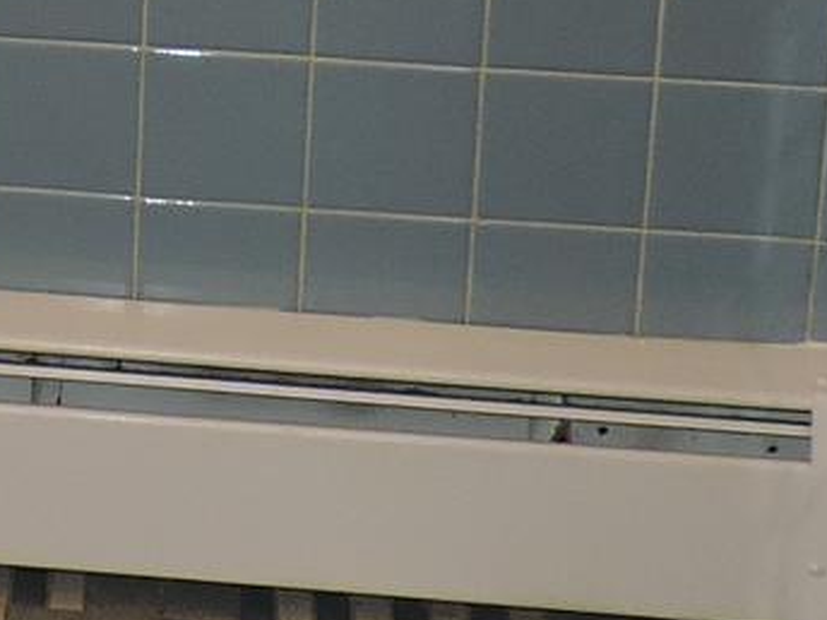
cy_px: -649
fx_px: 3416
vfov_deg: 9.6
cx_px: -337
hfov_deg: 13.2
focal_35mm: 143
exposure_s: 1/30
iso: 200
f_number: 3
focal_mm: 4.3
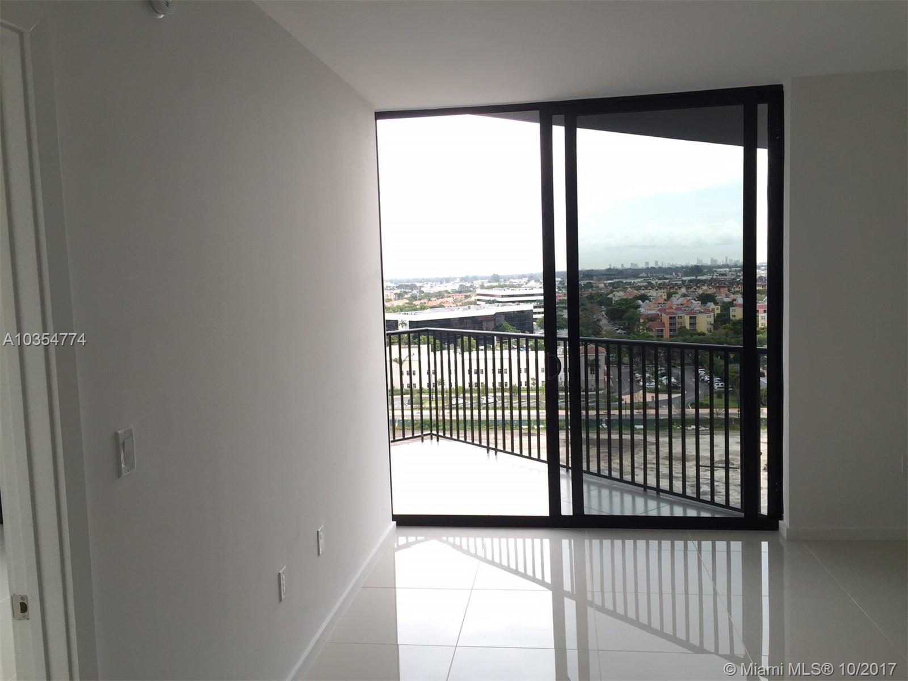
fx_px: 761
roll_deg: +0.9
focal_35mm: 29
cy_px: 340
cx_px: 454
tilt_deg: -4.4
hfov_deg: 61.7
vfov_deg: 48.2
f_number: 2.2
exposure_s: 1/120
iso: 32
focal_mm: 4.15
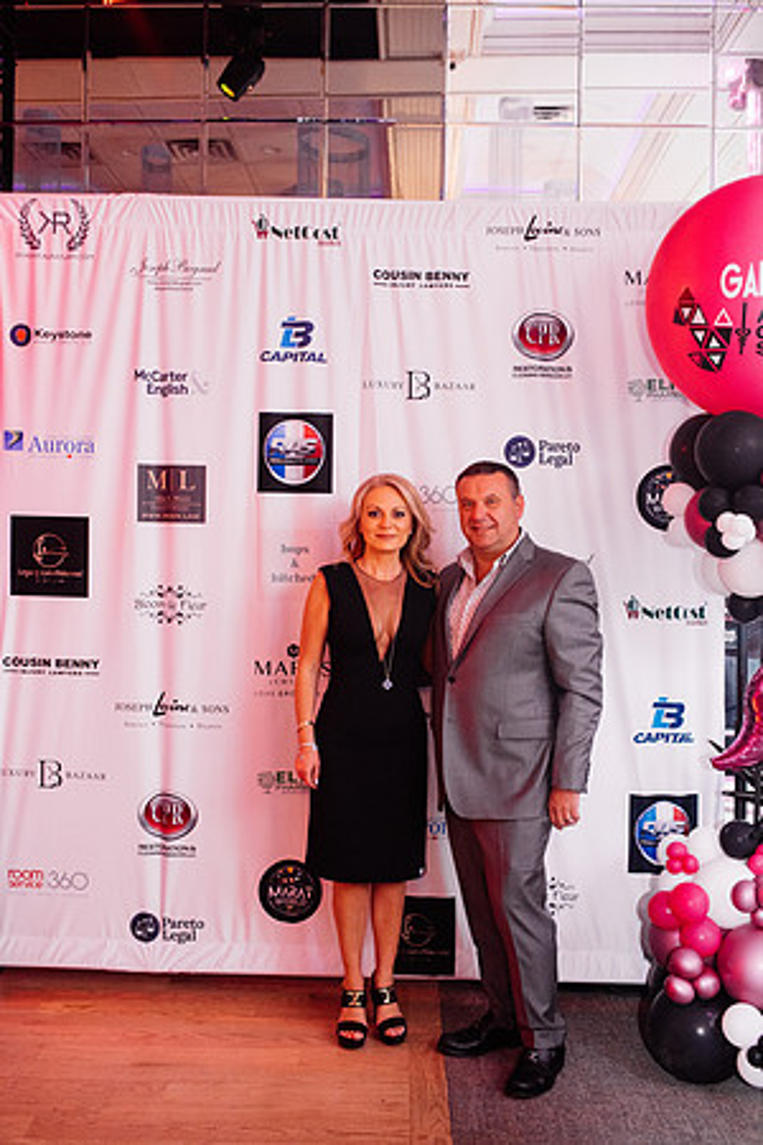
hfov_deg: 37.9
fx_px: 1113
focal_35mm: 35
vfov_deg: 54.4
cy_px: 572
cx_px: 382
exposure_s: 1/200
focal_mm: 35
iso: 2500
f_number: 3.2
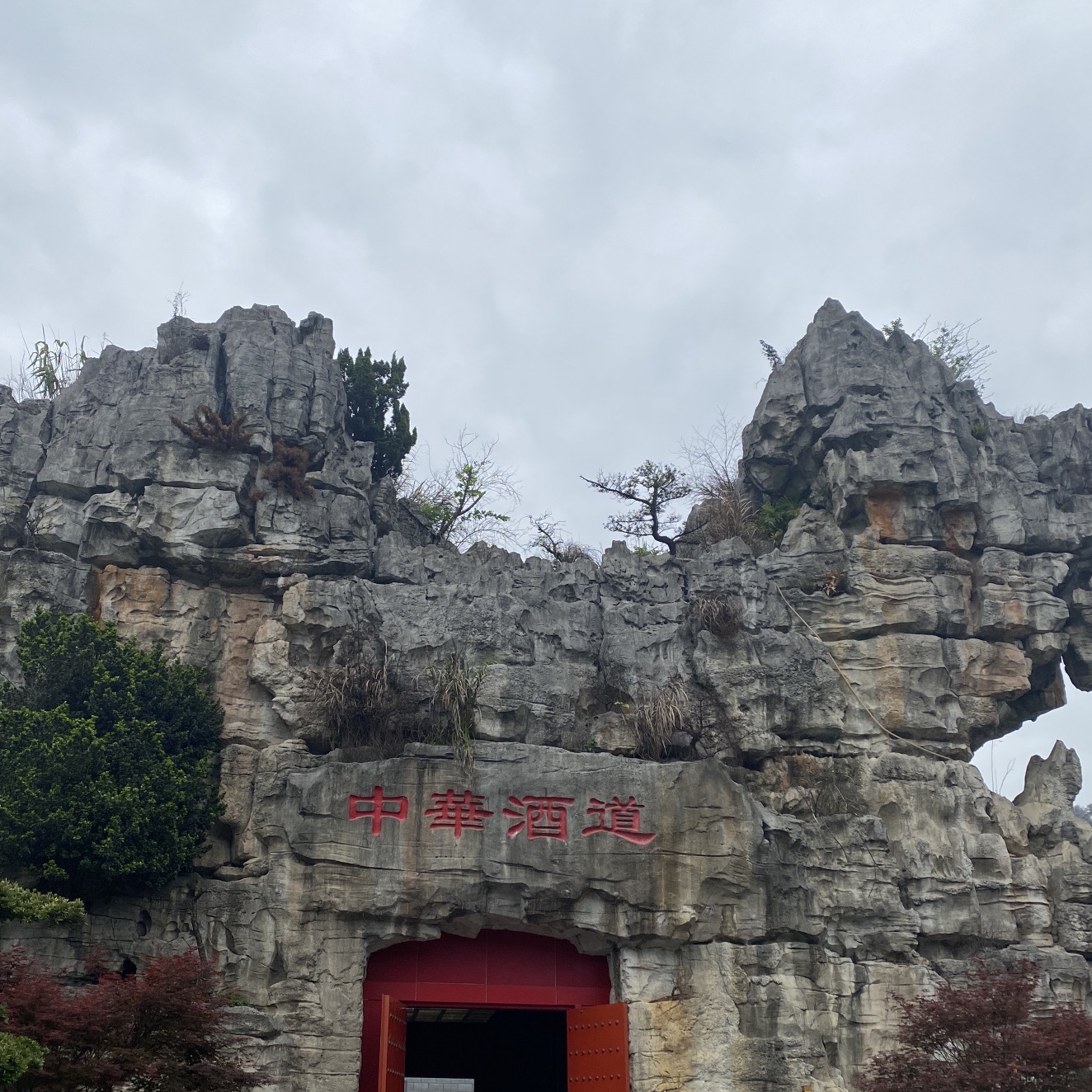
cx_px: 489
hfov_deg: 47.1
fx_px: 1249
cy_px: 568
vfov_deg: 47.2
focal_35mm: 35
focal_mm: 4.25
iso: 32
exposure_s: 1/4274
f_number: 1.8
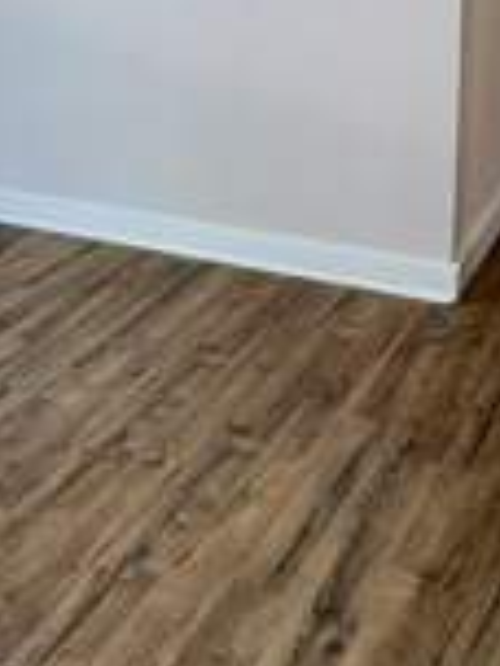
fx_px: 1136
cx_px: -13
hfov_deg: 23.6
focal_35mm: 59
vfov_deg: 30.6
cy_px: 18
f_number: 2.2
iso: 160
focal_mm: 2.22
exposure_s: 1/120
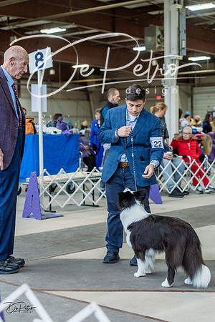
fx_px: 627
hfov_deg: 19.5
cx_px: 108
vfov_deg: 28.8
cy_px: 161
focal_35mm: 70
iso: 6400
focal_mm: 70
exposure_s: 1/400
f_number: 4
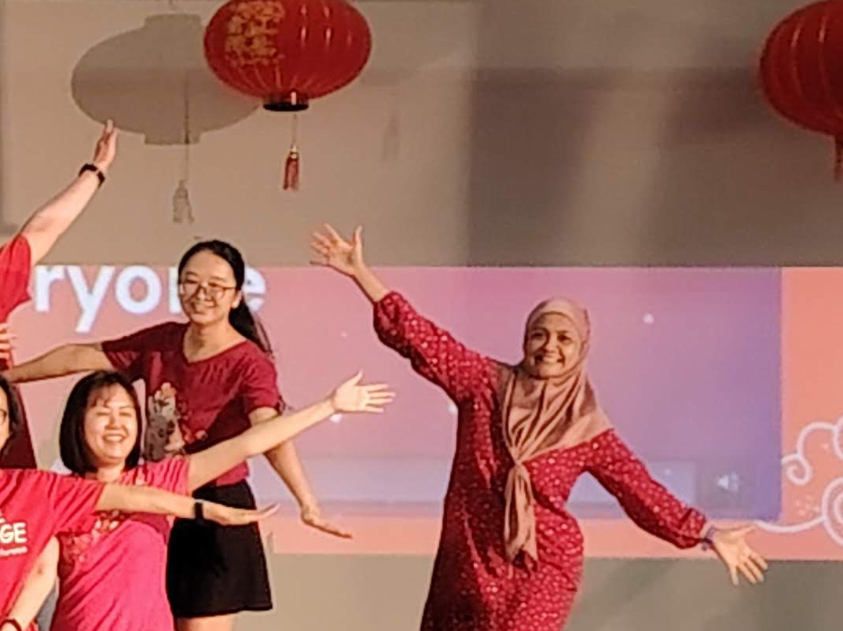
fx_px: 4358
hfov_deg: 11.0
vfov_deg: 8.3
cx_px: 51
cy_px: 584
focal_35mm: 179
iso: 494
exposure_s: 1/33.3
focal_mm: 5.25
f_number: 1.75
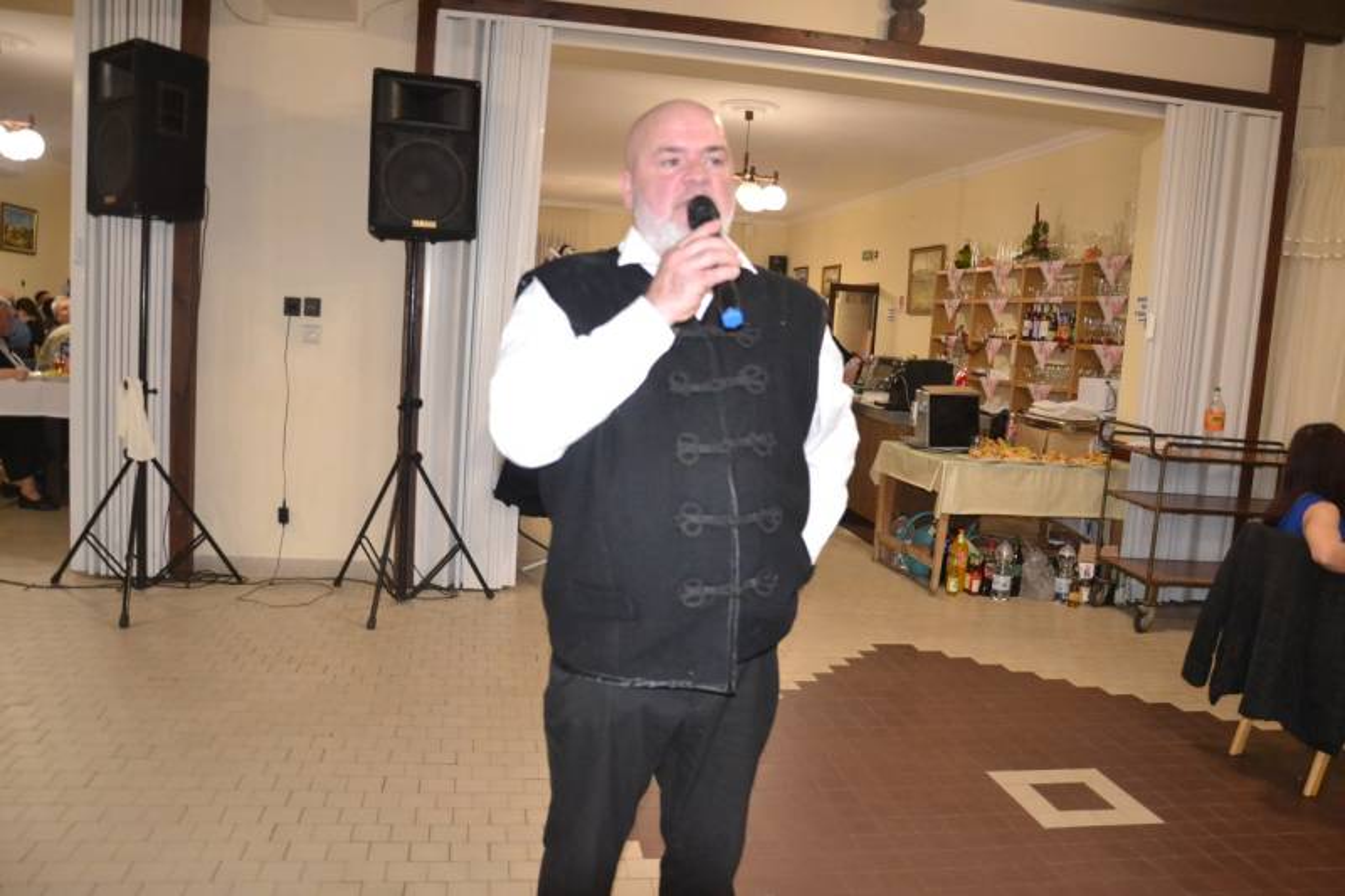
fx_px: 1008
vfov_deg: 47.9
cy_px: 448
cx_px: 672
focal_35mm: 27
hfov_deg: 67.4
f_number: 3.5
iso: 2200
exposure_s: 1/60
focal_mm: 18
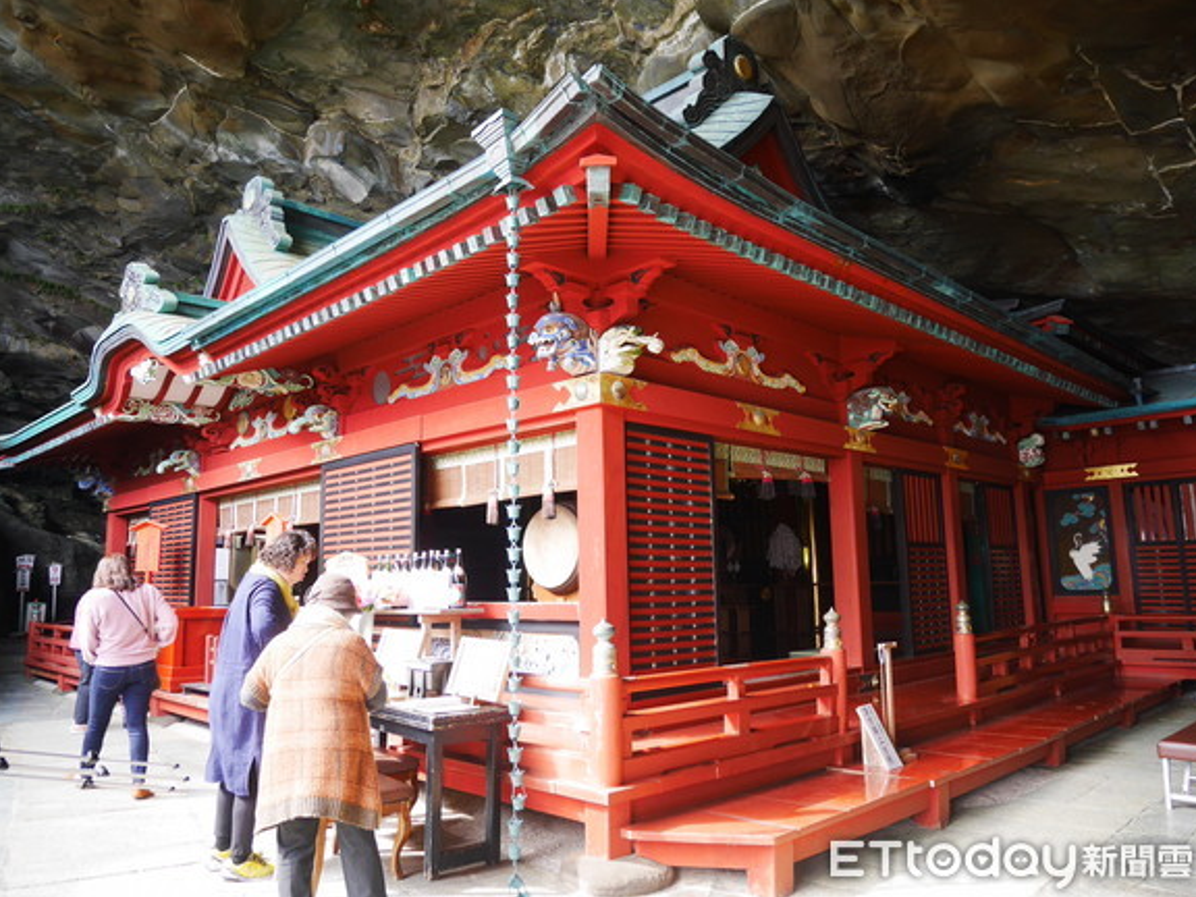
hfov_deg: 69.4
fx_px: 864
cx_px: 586
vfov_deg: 54.9
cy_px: 434
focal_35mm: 25
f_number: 3.5
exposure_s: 1/60
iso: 400
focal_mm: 12
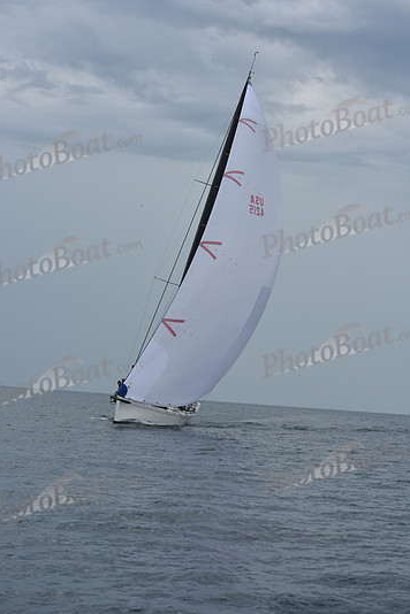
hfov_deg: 17.9
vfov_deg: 26.7
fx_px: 1298
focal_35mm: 76
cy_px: 305
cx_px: 202
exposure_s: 1/800
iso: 250
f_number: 5.6
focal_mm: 70
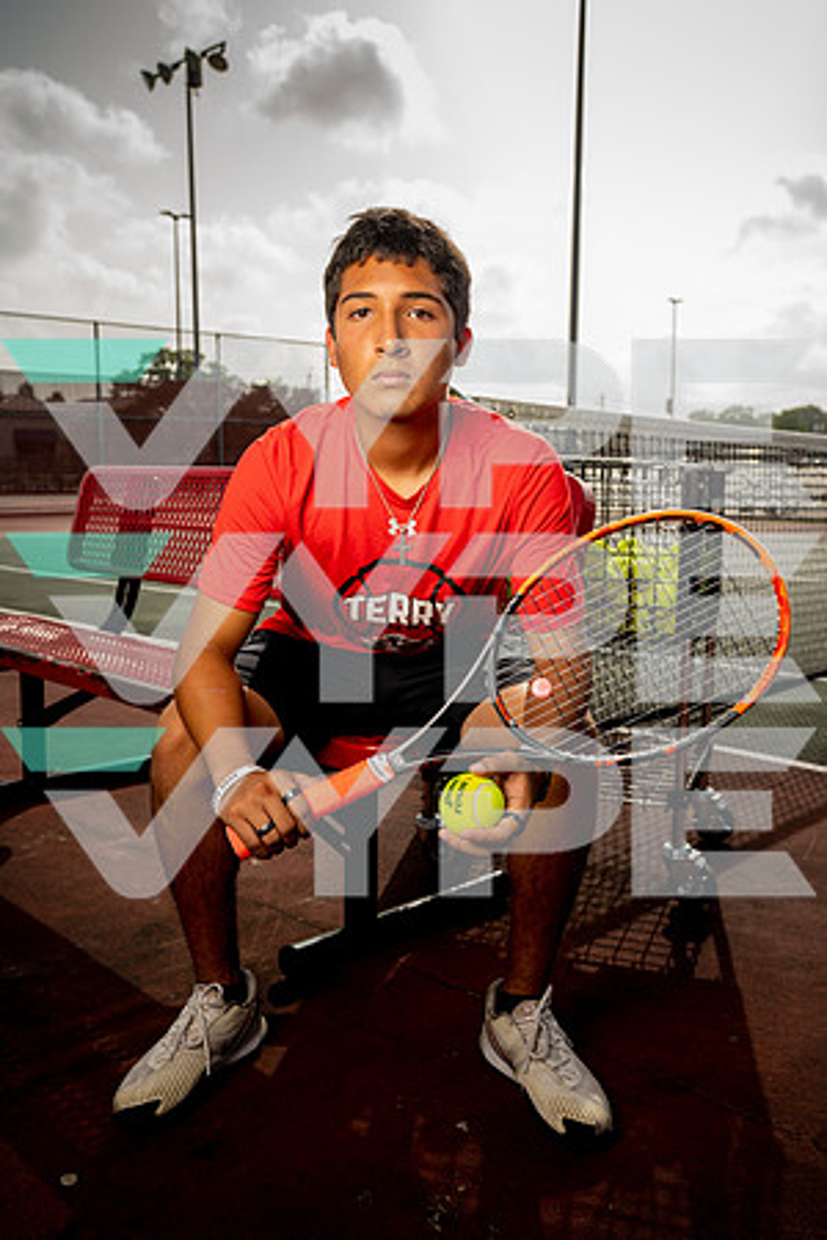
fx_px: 1137
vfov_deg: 57.2
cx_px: 414
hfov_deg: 40.0
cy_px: 620
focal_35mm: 33
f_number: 6.3
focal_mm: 33
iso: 50
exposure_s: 1/250
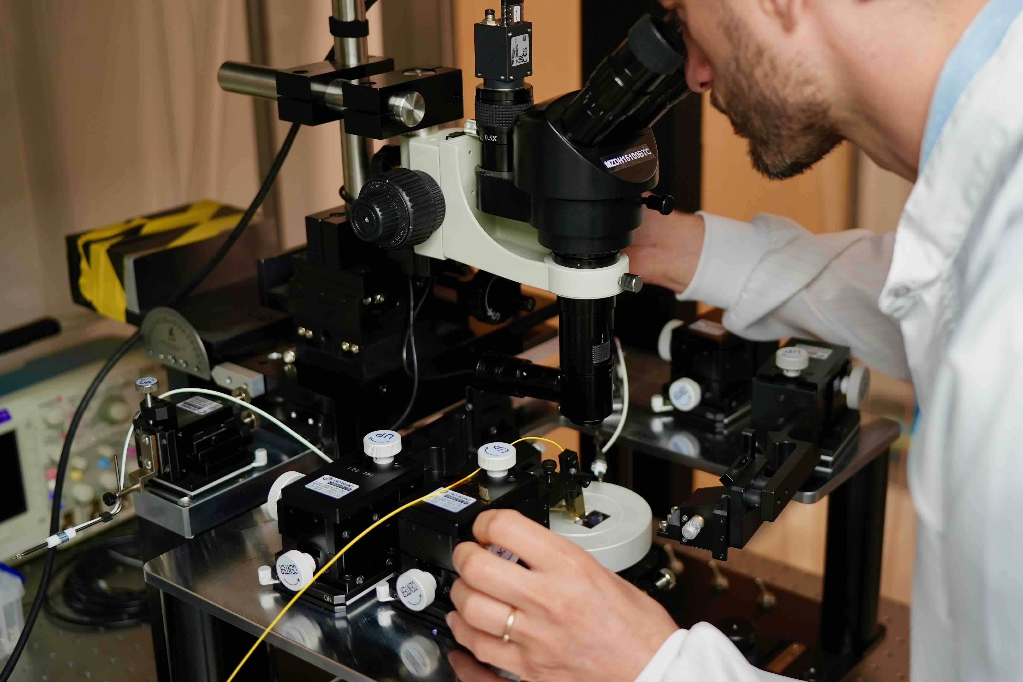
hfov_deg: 54.4
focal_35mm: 35
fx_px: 995
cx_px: 512
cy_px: 341
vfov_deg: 37.9
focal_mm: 35
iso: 400
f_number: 2
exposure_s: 1/160
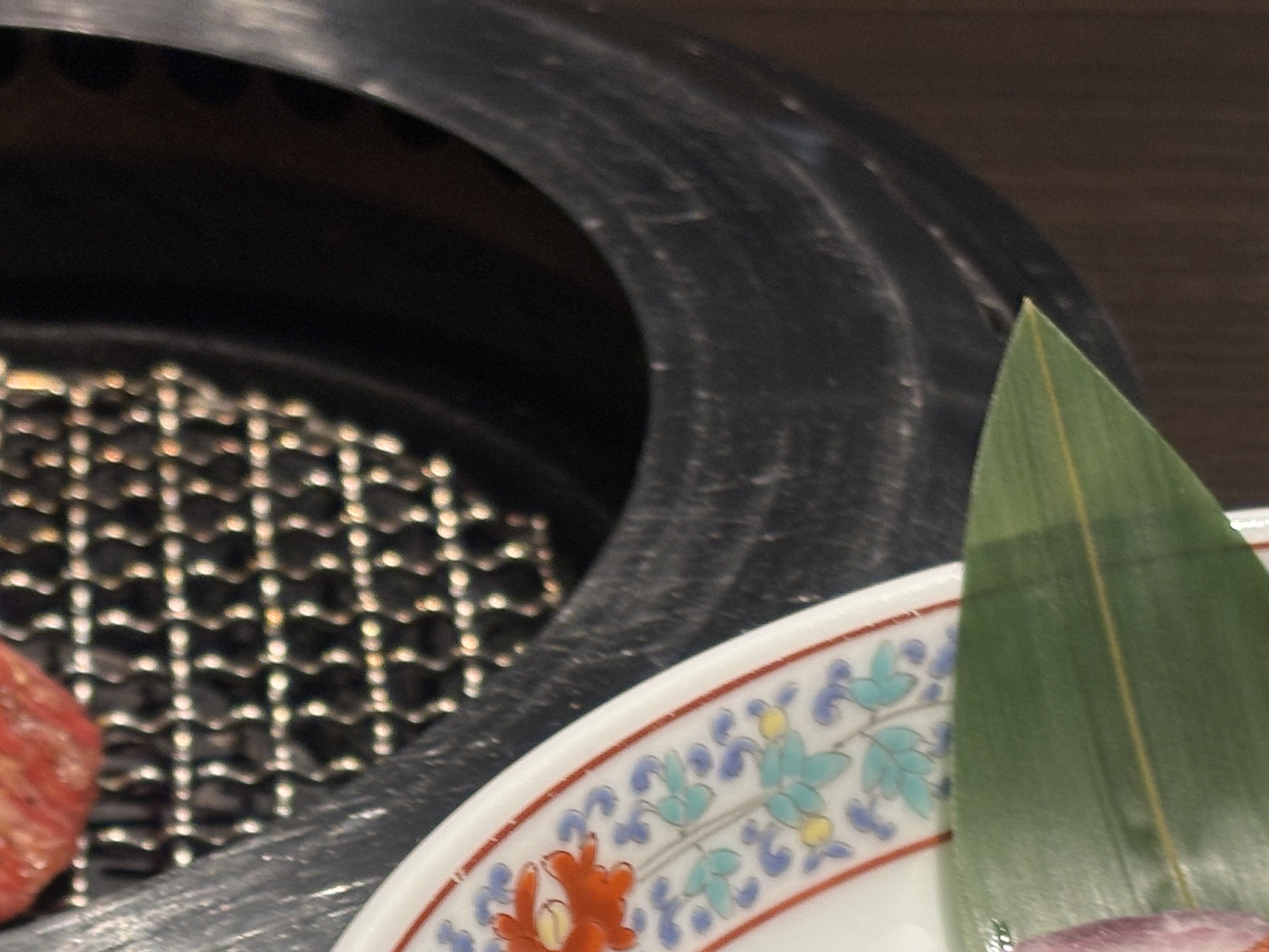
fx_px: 4253
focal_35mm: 116
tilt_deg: -35.5
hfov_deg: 16.9
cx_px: 463
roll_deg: +6.0
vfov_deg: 12.5
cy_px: 1053
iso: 50
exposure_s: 1/50
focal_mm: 5.96
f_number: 1.6
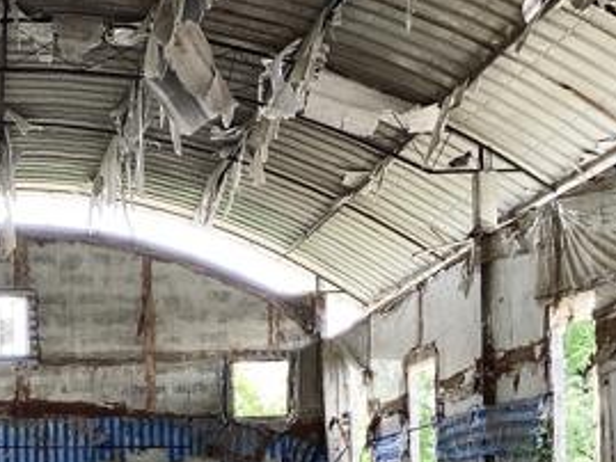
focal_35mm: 76
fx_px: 1353
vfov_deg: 18.5
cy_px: 536
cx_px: 32
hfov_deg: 24.7
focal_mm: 3.3
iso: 40
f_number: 2.4
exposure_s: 1/100
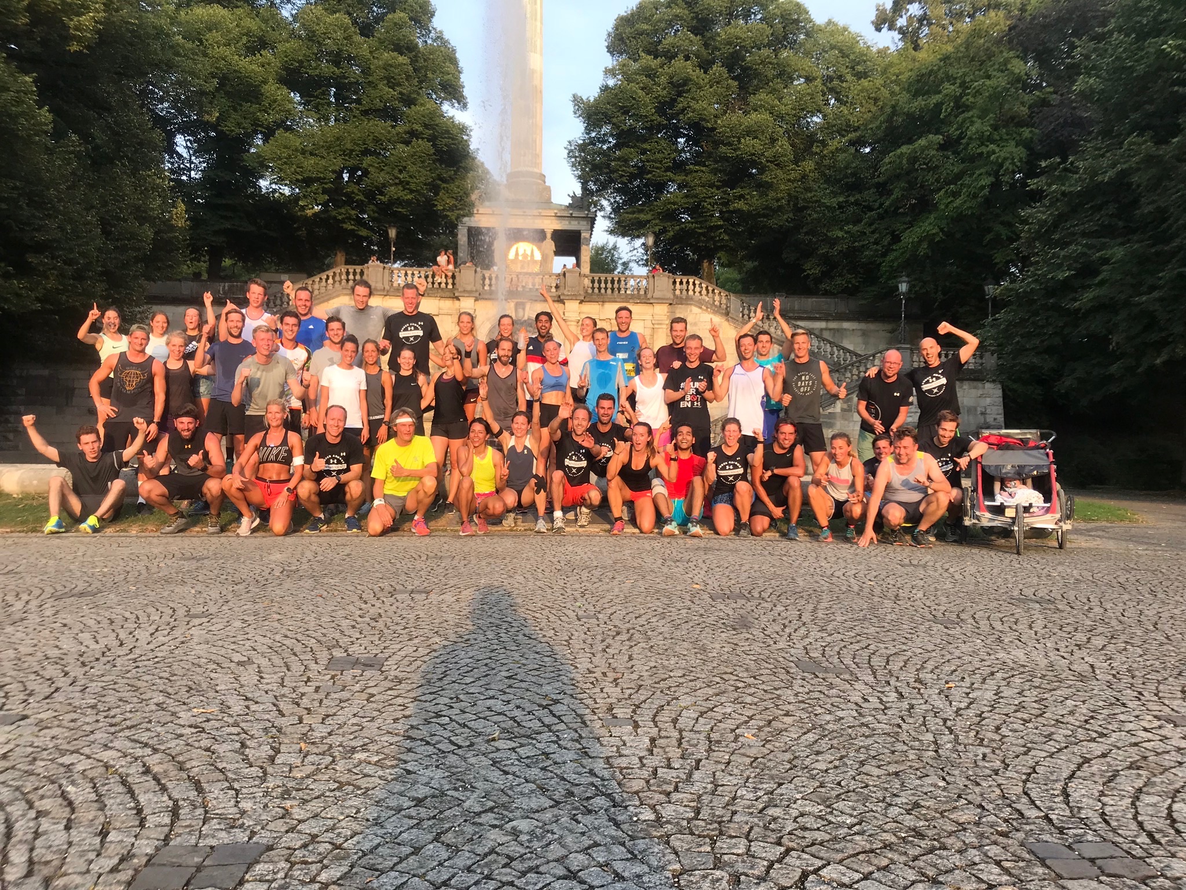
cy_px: 445
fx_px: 959
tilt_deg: +1.4
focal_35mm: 28
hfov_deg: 63.4
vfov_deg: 49.7
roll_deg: -1.8
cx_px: 593
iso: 20
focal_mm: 3.99
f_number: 1.8
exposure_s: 1/424
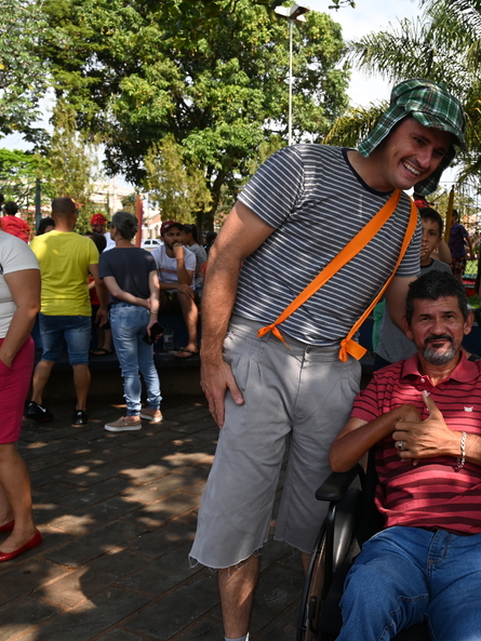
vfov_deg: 52.6
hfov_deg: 39.0
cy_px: 323
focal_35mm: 35
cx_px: 391
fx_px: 648
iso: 320
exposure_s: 1/500
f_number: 6.3
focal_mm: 24
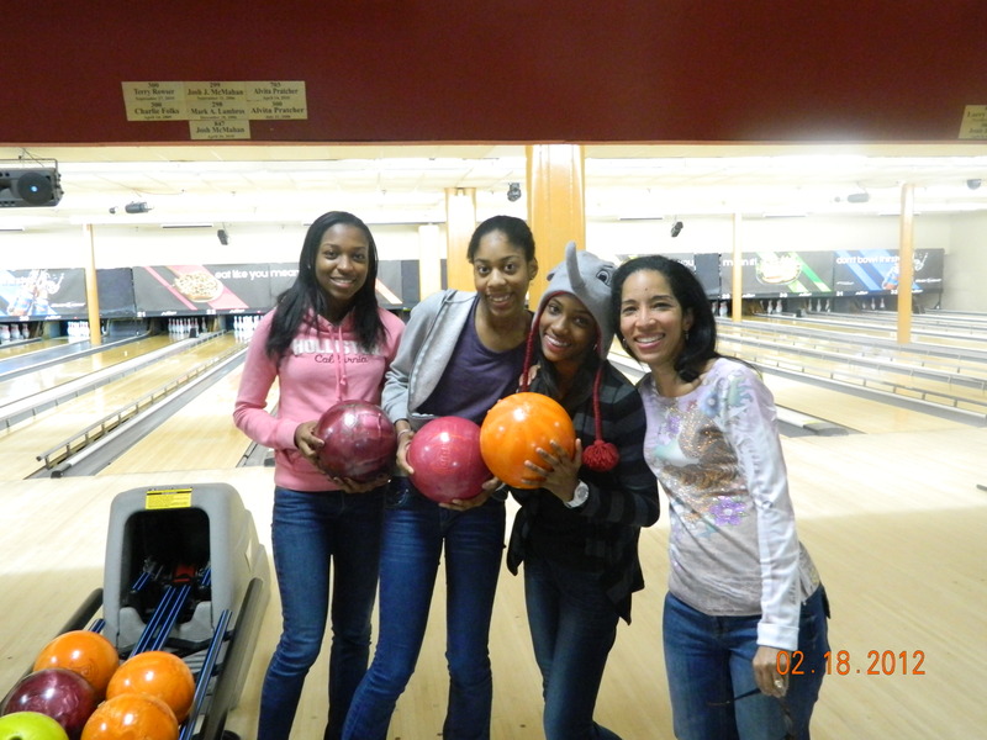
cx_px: 494
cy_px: 370
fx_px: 884
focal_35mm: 31
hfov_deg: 58.4
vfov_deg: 45.4
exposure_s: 1/13
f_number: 3.2
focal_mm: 5.6
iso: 640
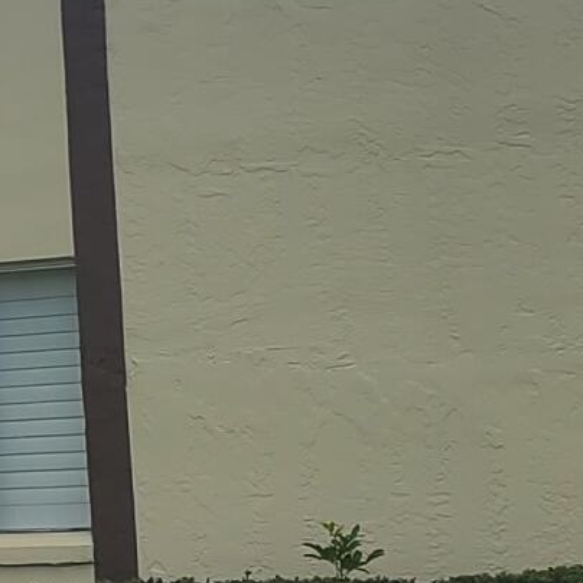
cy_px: 273
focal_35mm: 164
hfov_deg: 9.3
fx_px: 3125
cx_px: -919
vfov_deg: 10.7
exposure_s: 1/1336
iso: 16
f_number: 1.8
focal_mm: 7
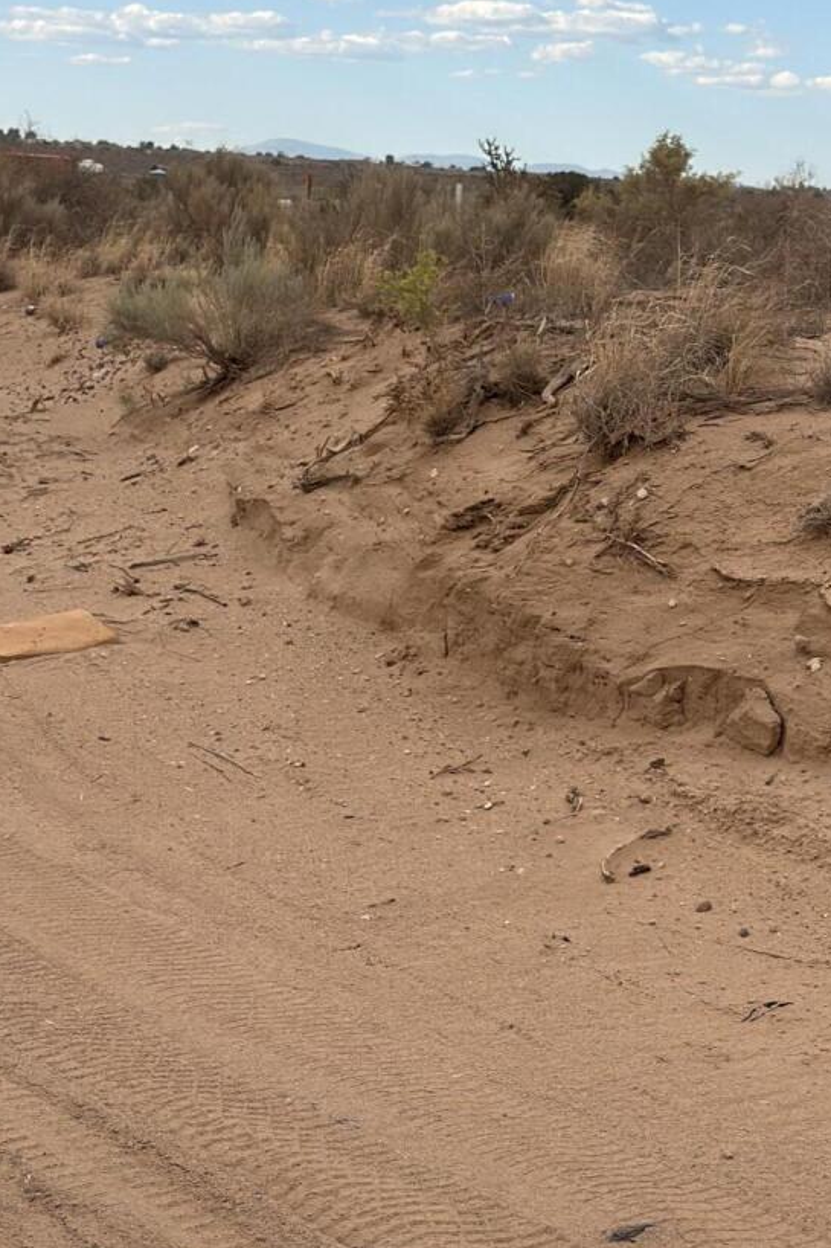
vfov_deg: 22.8
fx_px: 3083
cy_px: 444
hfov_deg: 15.2
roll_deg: -3.3
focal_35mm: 89
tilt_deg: -3.9
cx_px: 738
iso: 64
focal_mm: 6.76
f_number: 1.78
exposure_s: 1/2660
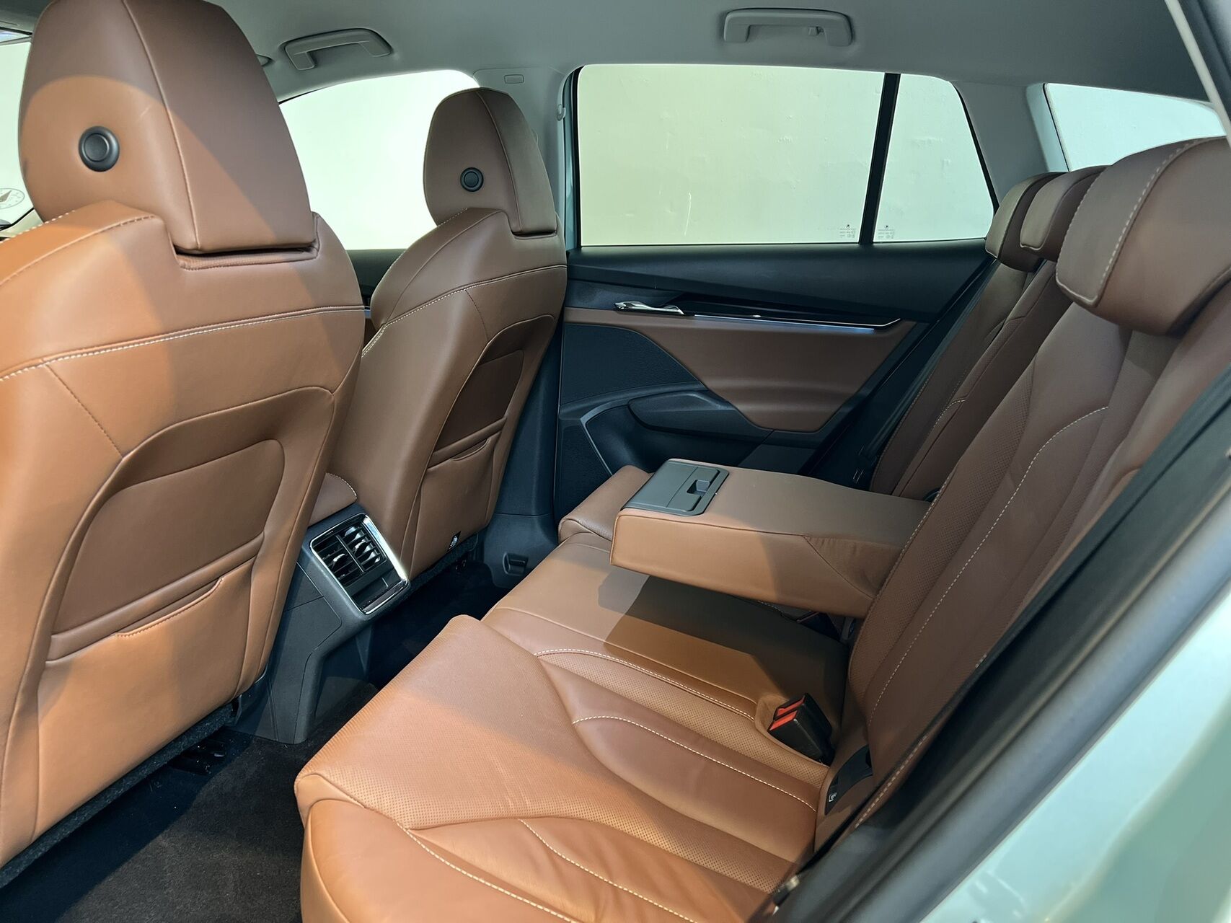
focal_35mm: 26
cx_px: 616
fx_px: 925
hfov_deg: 67.3
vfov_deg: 53.1
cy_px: 462
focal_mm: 5.7
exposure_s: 1/50
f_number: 1.5
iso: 200
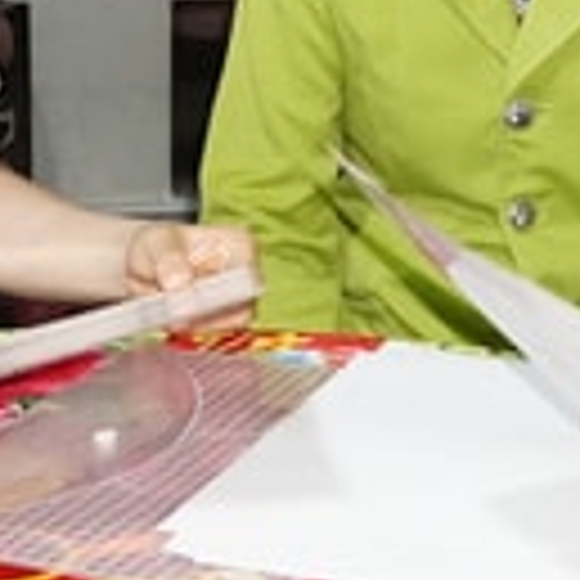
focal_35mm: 139
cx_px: 544
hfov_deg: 12.4
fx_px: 2635
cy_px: -117
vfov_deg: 12.3
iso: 6400
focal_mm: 26
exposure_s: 1/100
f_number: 5
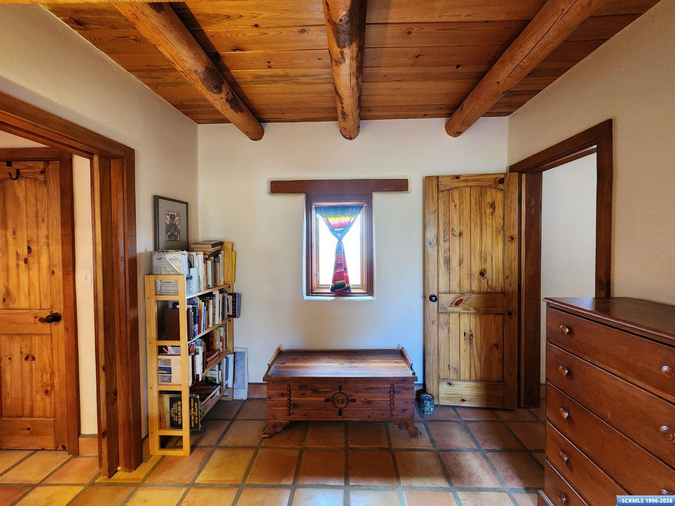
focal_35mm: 13
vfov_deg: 89.9
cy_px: 253
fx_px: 253
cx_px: 338
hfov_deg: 106.2
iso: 500
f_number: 2.2
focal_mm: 2.2
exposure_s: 1/30
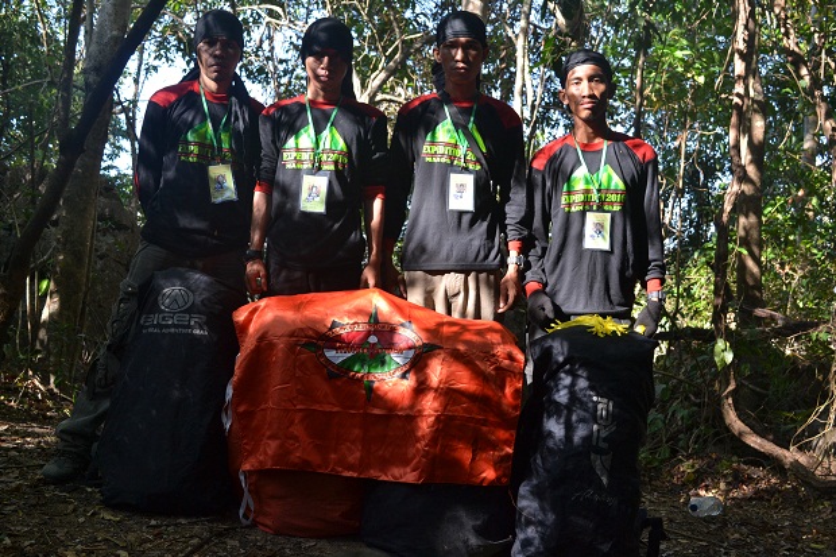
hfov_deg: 51.3
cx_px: 418
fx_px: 871
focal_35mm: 38
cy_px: 278
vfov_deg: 35.5
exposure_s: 1/125
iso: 360
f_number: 5.6
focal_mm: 25
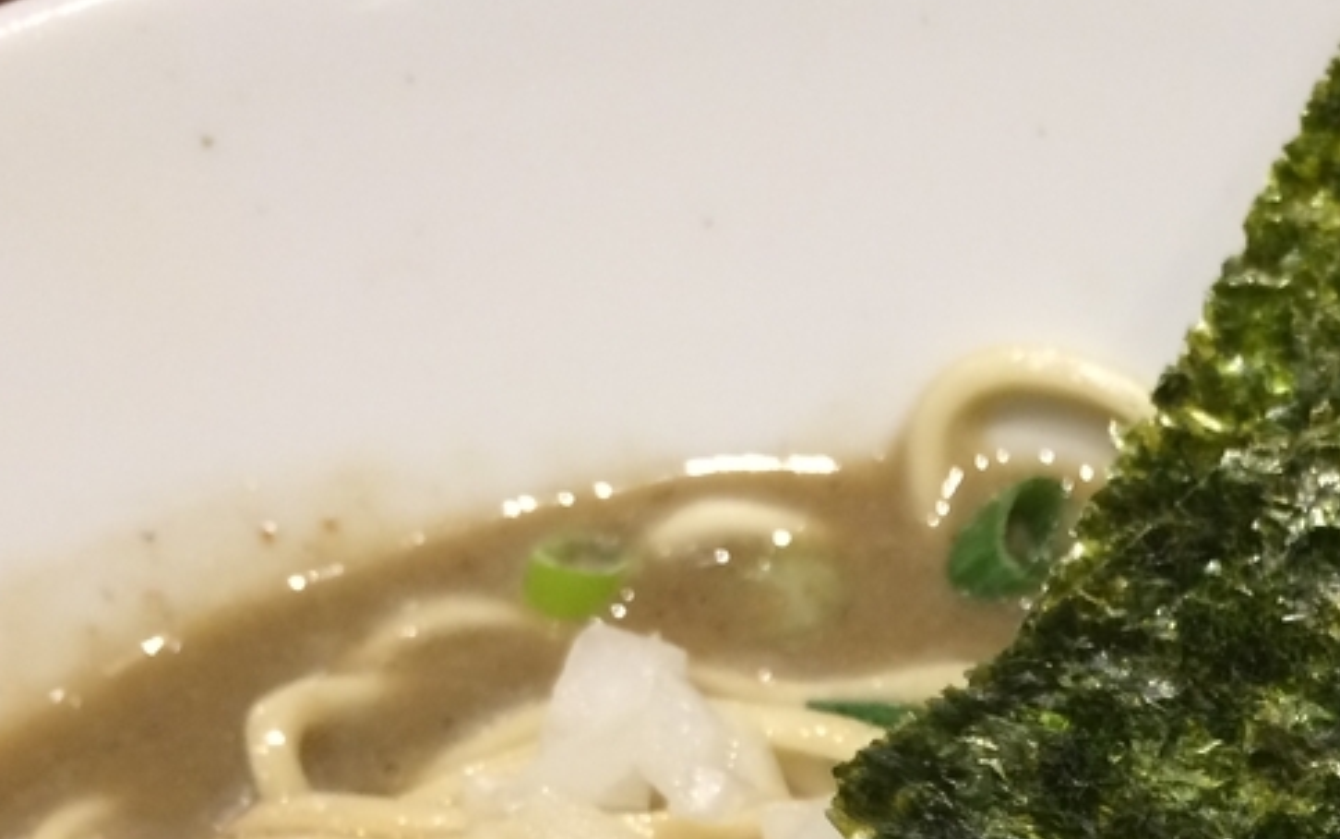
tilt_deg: -63.1
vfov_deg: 18.9
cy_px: 1008
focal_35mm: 65
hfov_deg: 30.1
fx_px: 2375
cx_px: 1221
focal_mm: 4.15
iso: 64
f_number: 2.2
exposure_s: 1/33
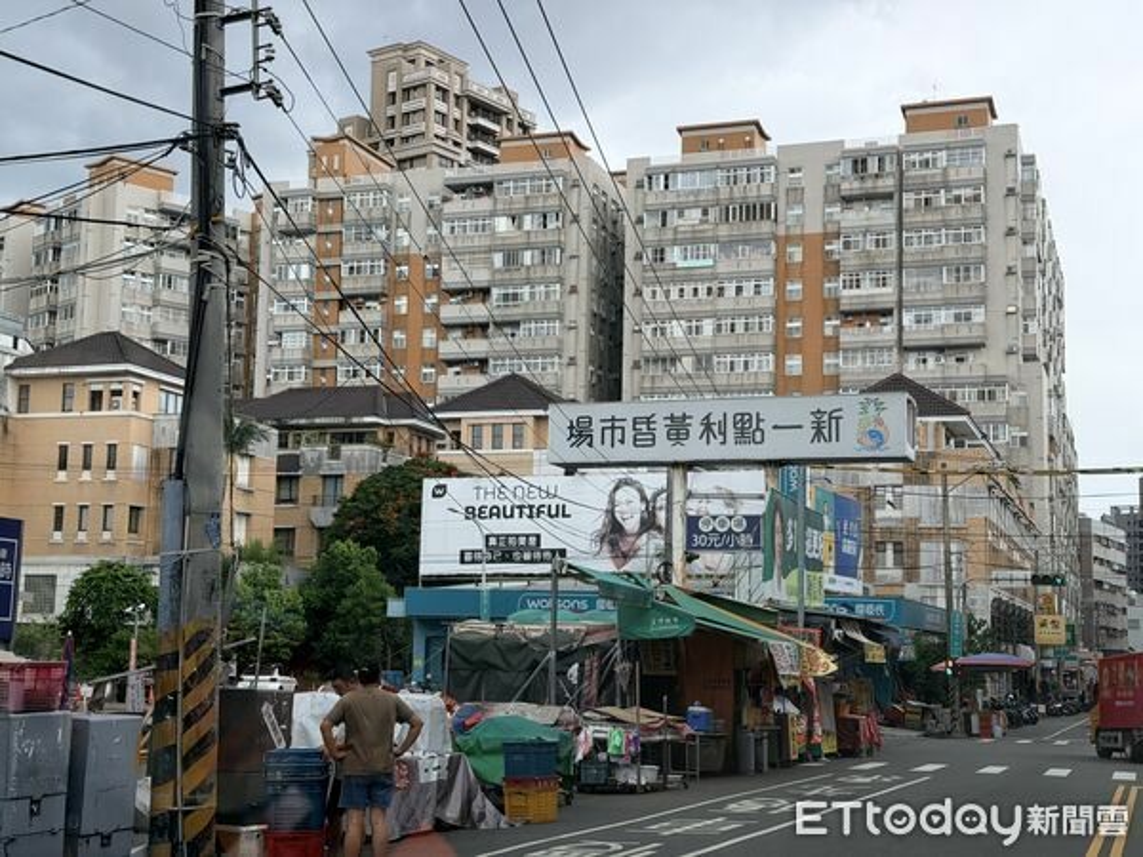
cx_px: 572
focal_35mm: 48
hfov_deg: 39.7
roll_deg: -2.6
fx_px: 1585
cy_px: 428
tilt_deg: +8.3
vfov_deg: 30.3
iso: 80
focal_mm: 6.76
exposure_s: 1/747
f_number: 1.78
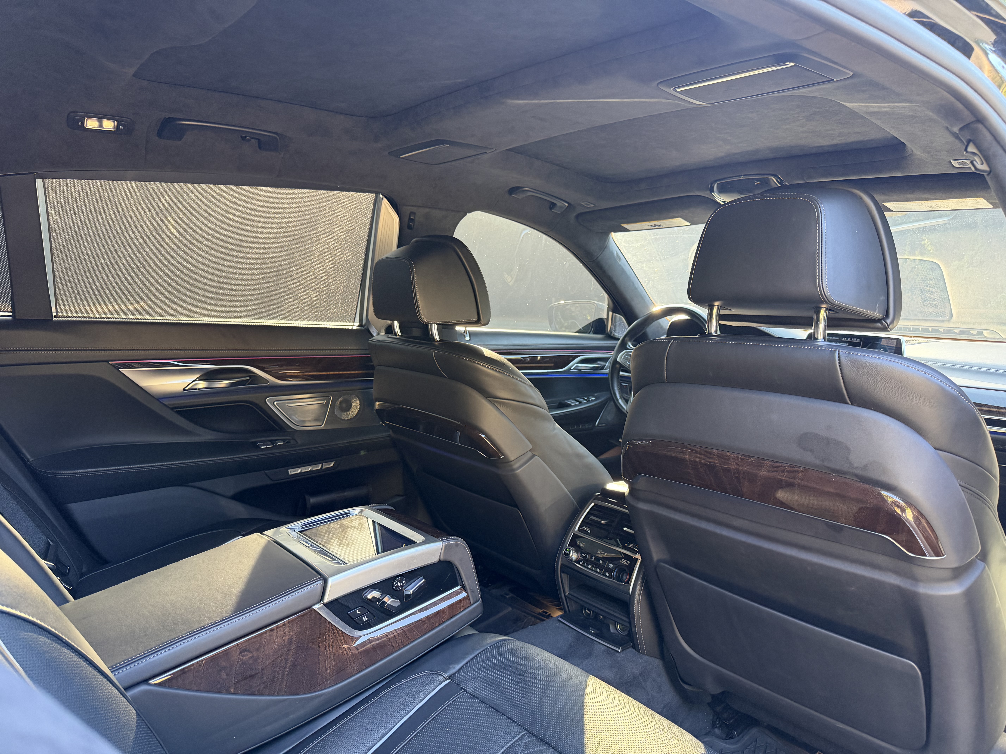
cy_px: 377
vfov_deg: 56.8
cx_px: 503
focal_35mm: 24
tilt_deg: -8.2
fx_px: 697
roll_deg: -0.5
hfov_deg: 71.6
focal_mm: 6.76
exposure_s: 1/60
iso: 320
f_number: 1.78
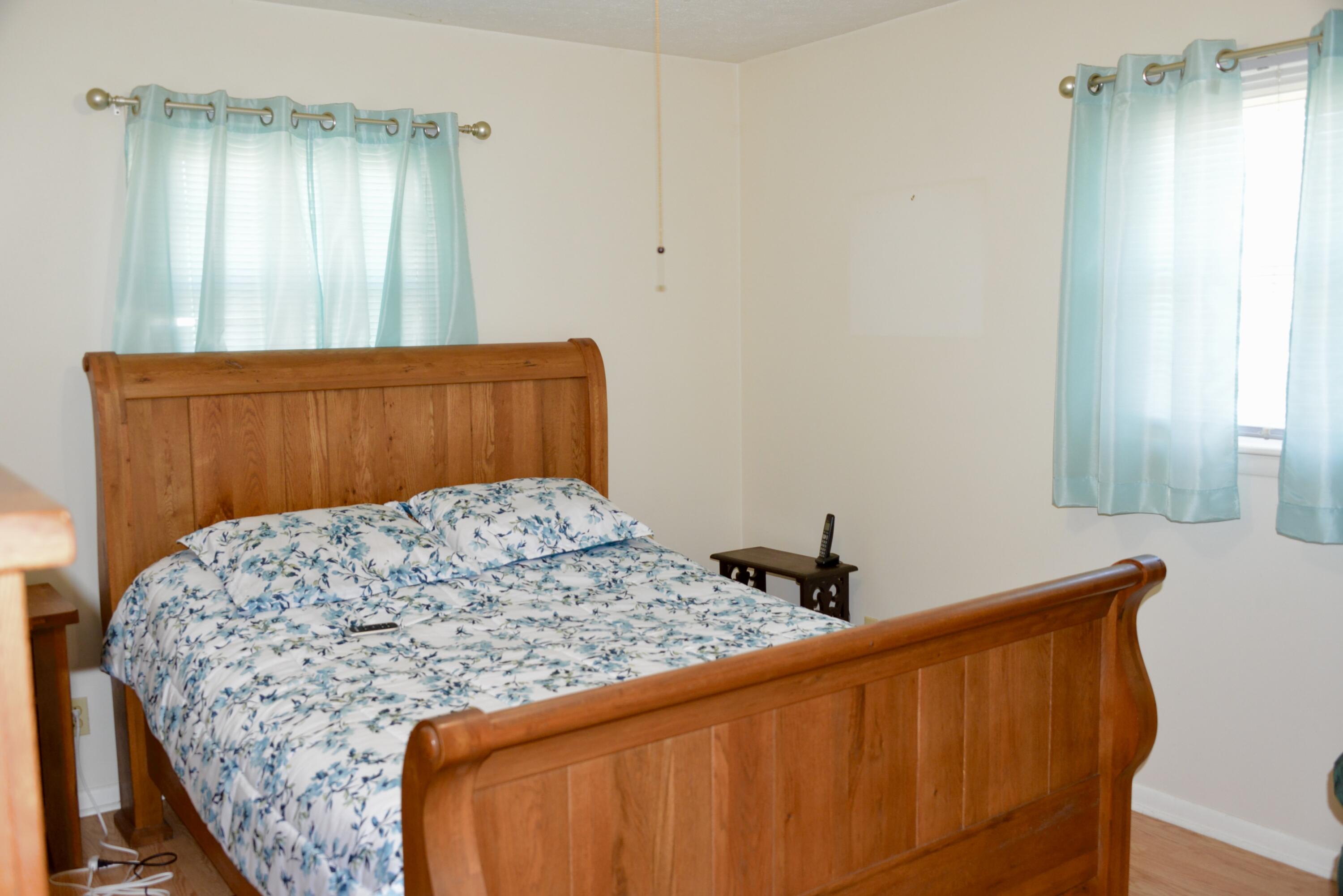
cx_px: 672
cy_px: 448
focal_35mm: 32
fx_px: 1194
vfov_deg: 41.1
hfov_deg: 58.7
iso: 2000
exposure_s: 1/60
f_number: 5.6
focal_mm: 32
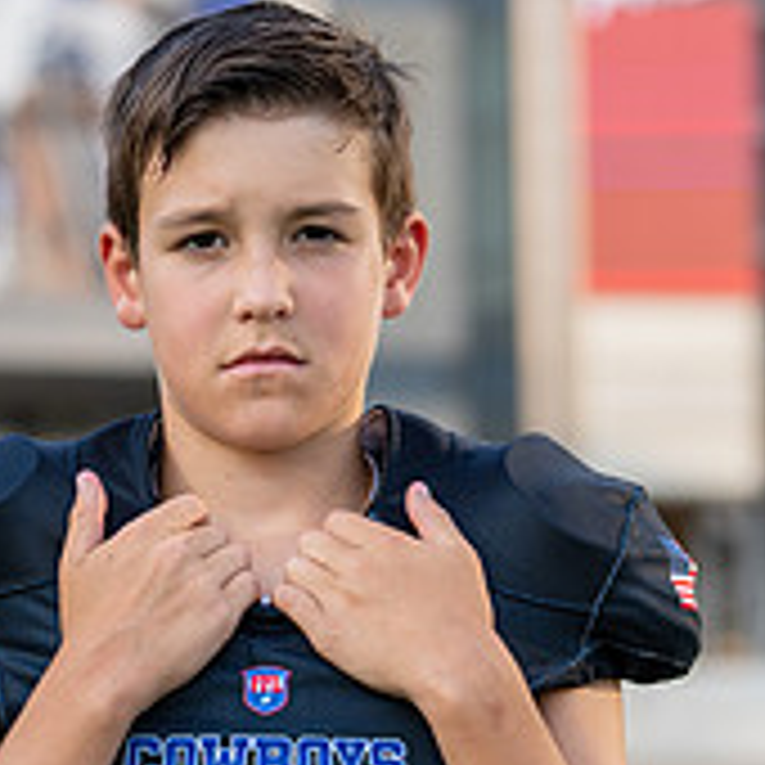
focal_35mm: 163
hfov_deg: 10.7
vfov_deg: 10.7
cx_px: 262
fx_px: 4075
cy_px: 525
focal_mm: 50
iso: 100
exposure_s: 1/1250
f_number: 2
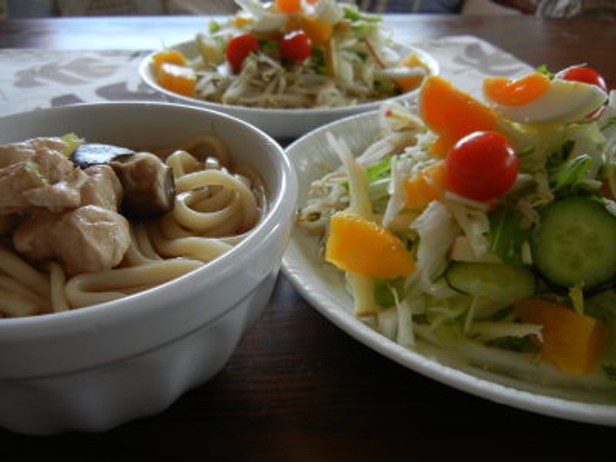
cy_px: 231
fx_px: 534
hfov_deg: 60.0
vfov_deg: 46.8
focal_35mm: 30
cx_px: 308
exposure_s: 1/66.5
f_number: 3.5
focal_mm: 5.4
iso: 160
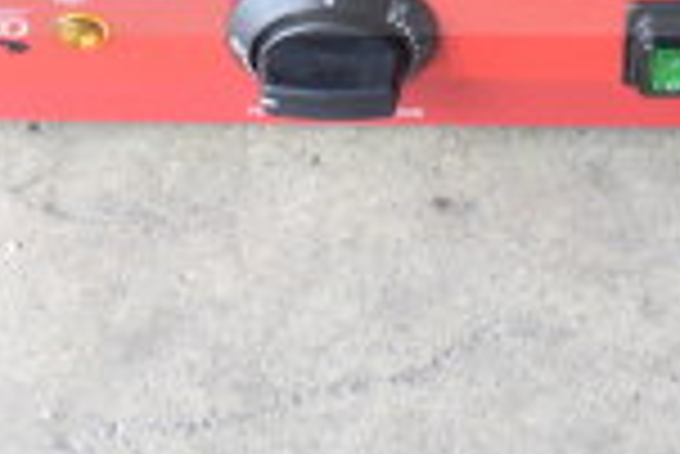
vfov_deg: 9.9
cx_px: 396
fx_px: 2515
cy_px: -321
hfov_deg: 15.4
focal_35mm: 133
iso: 250
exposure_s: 1/40
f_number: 3.8
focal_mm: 22
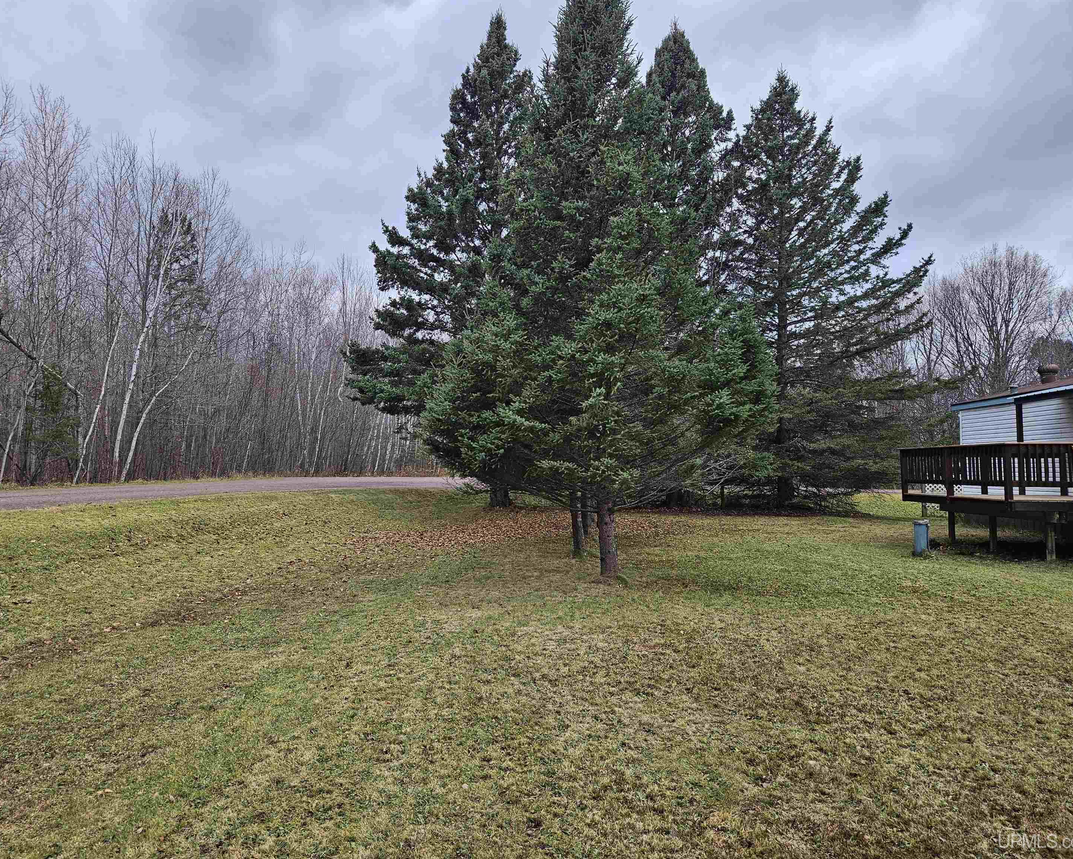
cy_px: 429
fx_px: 762
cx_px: 528
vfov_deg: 58.8
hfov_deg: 70.3
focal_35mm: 24
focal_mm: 5.4
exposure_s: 1/207
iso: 40
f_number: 1.8
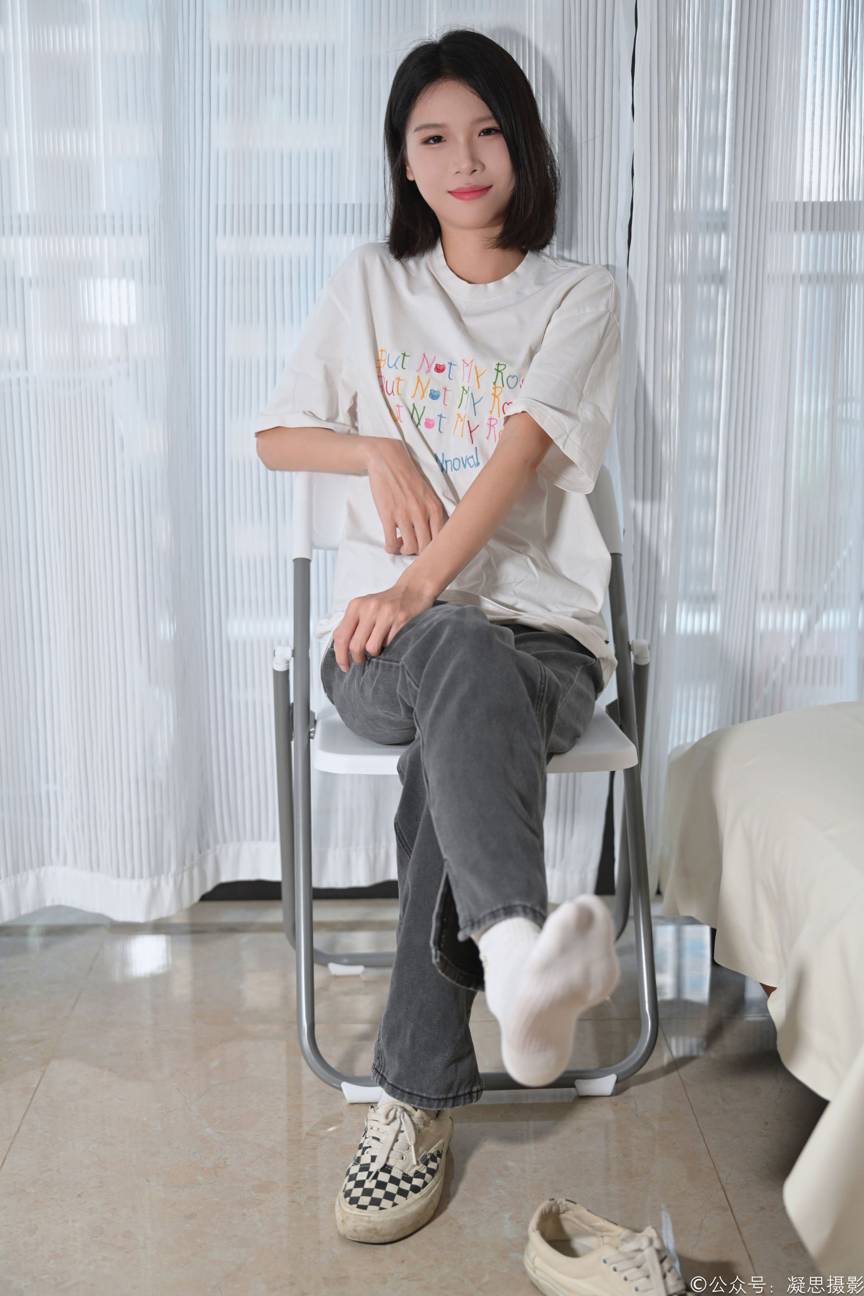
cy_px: 648
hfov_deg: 29.2
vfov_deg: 42.7
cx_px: 432
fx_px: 1656
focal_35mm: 46
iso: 1250
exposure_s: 1/100
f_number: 2.2
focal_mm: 46
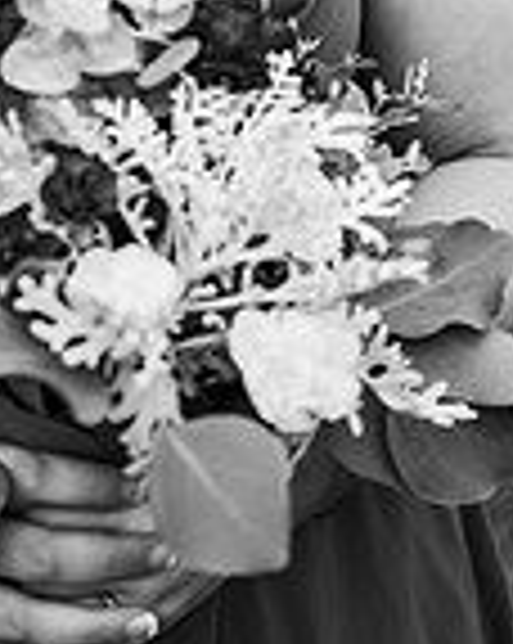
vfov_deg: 15.1
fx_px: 2301
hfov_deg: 12.5
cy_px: -234
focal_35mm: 121
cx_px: -65
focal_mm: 41
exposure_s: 1/1000
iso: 200
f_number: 2.8
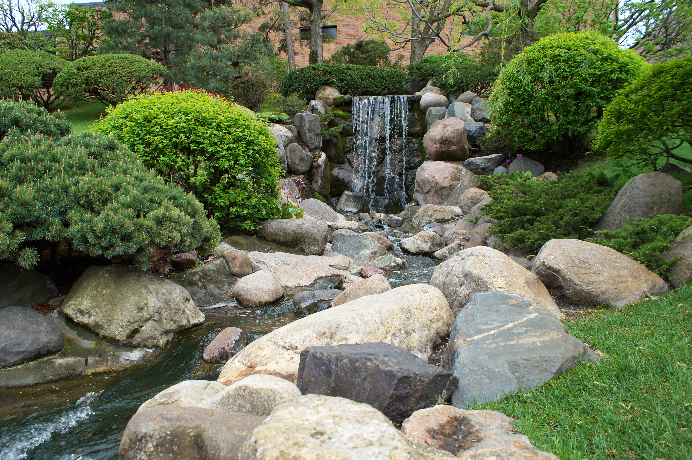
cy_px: 230
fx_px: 518
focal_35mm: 27
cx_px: 346
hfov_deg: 67.4
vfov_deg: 47.8
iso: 100
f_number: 4.5
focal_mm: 18
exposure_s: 1/250
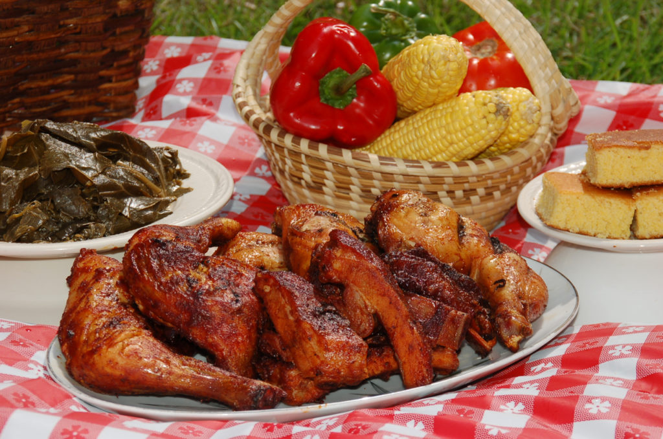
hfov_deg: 16.1
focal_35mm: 128
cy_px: 220
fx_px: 2344
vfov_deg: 10.7
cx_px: 332
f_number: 9
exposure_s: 1/500
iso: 200
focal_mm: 85
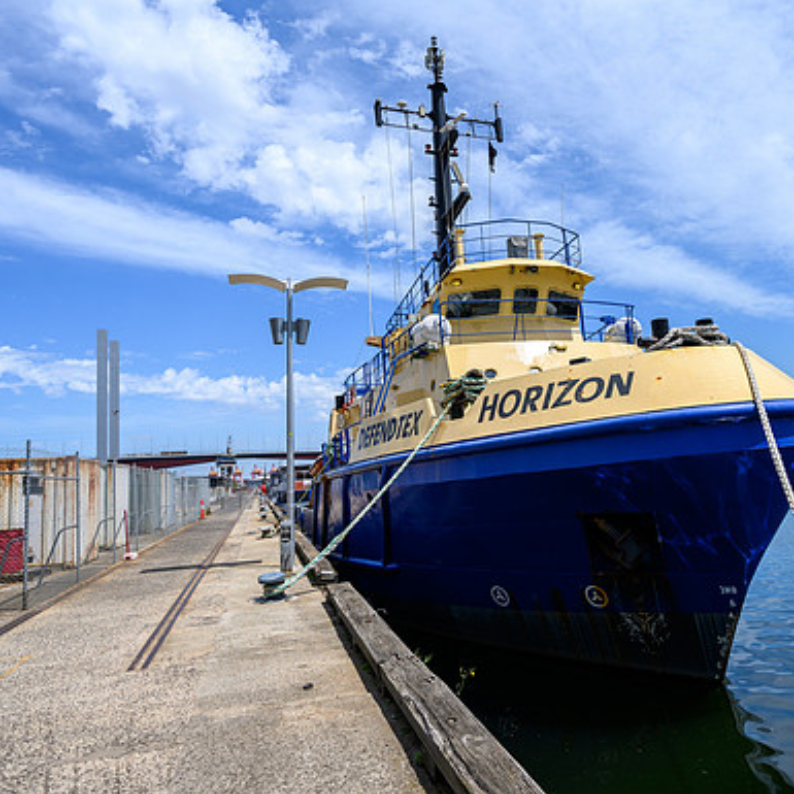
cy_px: 397
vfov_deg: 62.9
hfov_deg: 61.8
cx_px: 511
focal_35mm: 25
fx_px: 649
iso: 64
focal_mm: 19.5
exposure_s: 1/500
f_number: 5.6
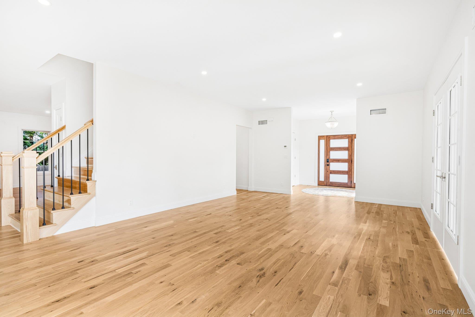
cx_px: 238
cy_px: 158
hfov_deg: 93.3
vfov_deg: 70.4
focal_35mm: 17
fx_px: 224
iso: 160
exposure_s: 1/40
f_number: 9
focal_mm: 17
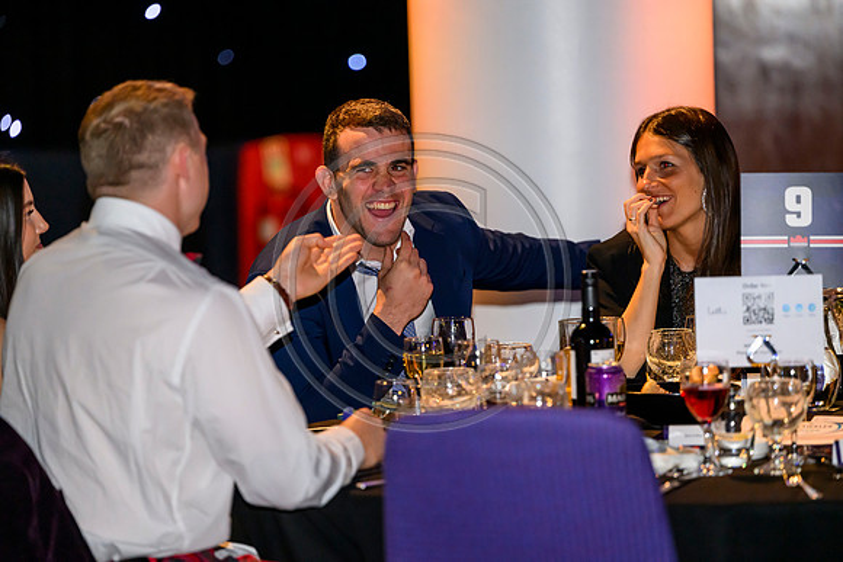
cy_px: 281
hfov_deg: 11.7
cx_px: 422
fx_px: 4099
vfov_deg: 7.9
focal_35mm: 175
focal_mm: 175
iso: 2500
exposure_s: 1/160
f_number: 3.2
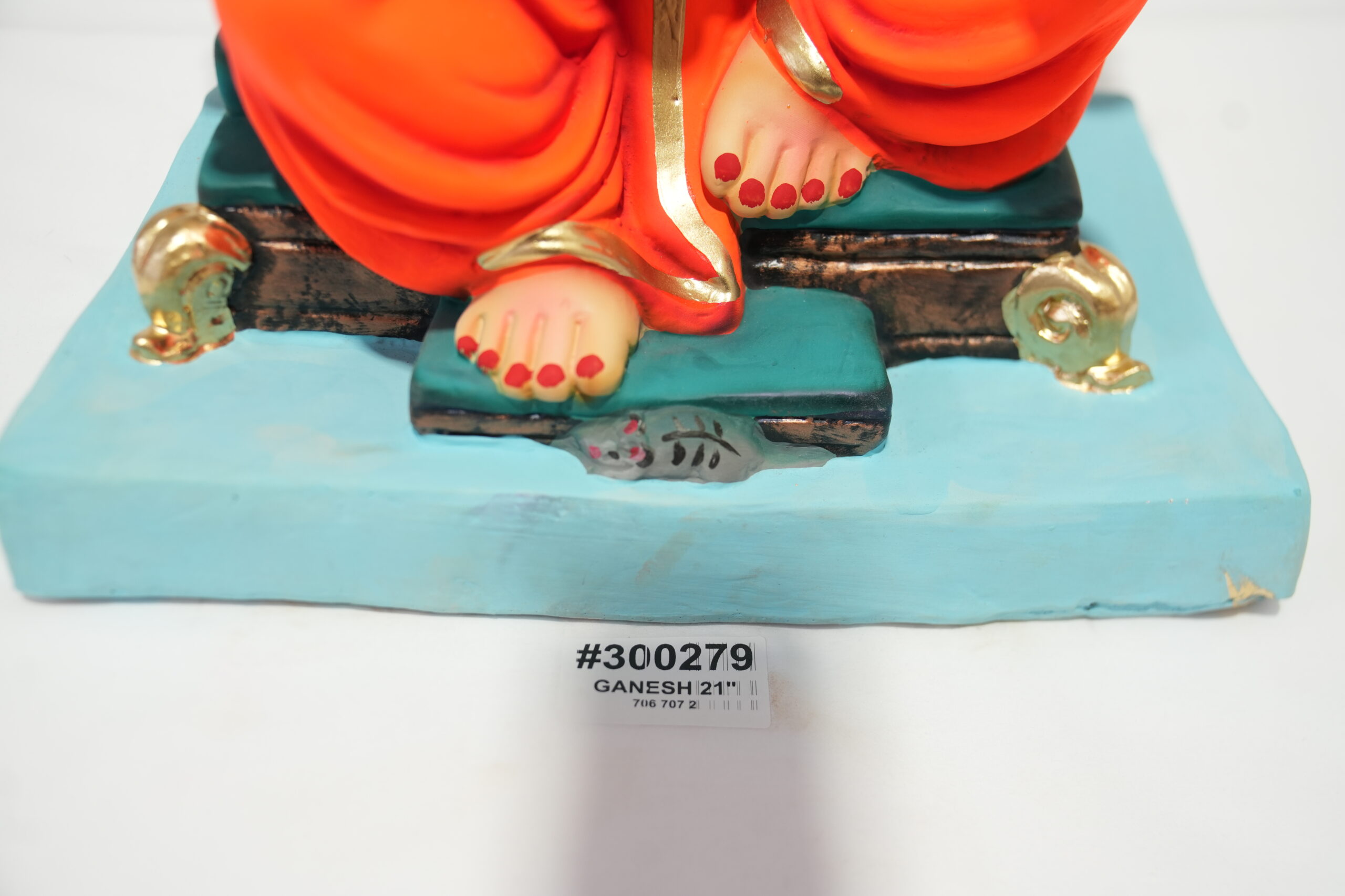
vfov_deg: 35.1
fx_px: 1420
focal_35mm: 38
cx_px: 672
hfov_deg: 50.7
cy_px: 448
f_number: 3.5
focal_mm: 38
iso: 800
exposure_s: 1/200
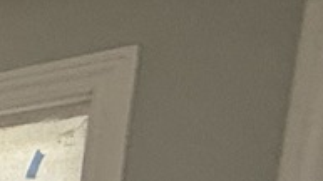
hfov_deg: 10.3
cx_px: -736
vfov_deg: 9.2
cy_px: 468
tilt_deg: -10.2
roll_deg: -1.0
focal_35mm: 114
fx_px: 975
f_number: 2.2
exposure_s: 1/99
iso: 160
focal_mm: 2.22
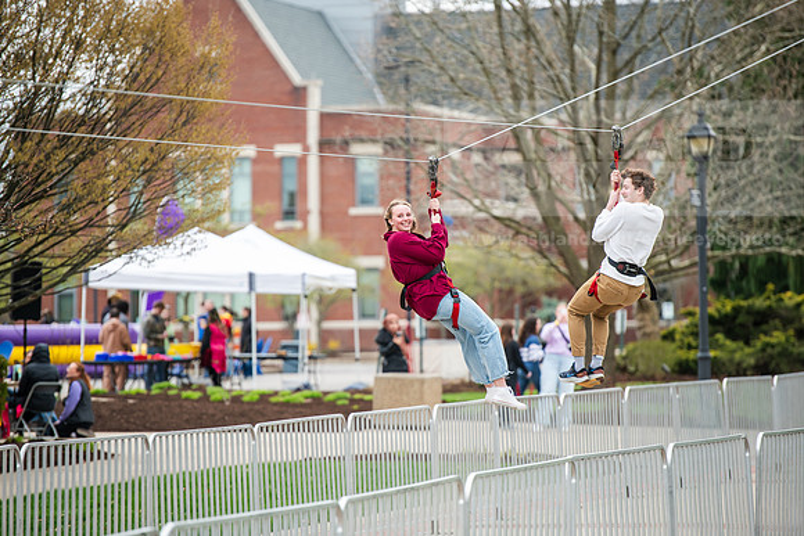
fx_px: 4244
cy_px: 268
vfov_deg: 7.2
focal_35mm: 190
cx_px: 402
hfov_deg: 10.8
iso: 200
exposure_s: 1/640
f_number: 3.5
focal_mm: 190
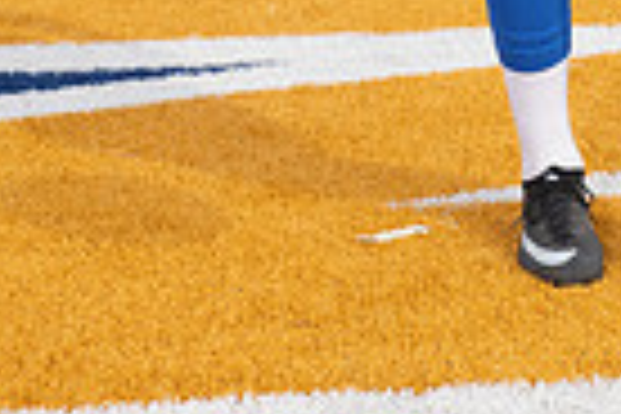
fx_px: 2691
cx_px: 666
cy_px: -544
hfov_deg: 12.9
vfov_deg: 8.2
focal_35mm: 156
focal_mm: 48
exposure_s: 1/400
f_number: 7.1
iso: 100
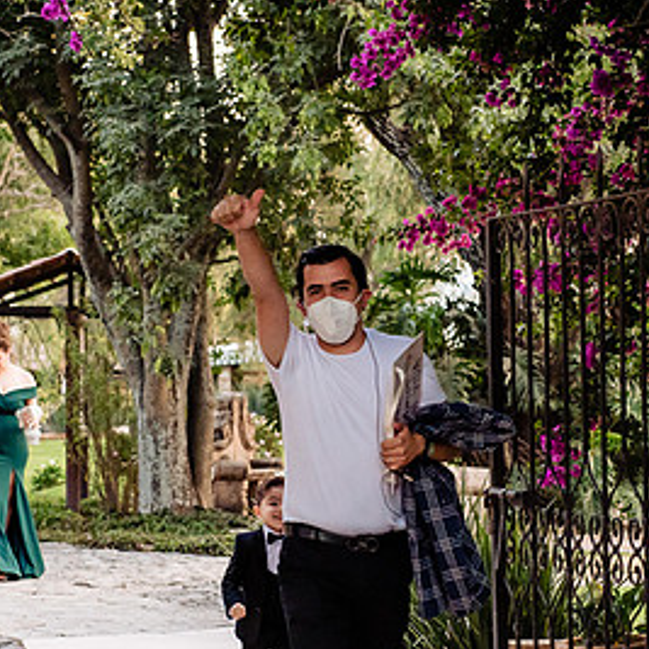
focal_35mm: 151
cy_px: 429
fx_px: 3203
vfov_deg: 11.6
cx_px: 339
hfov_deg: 11.6
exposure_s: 1/200
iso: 1600
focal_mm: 70
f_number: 5
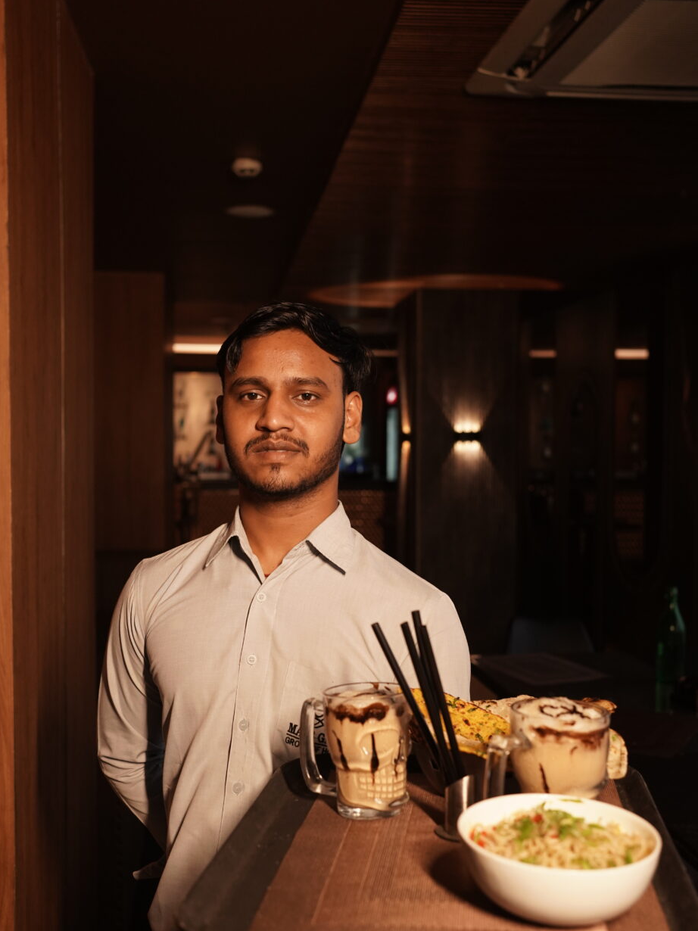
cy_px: 483
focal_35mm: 39
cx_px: 349
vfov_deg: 47.9
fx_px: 1049
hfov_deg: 36.8
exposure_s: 1/125
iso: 1600
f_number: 4
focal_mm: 35
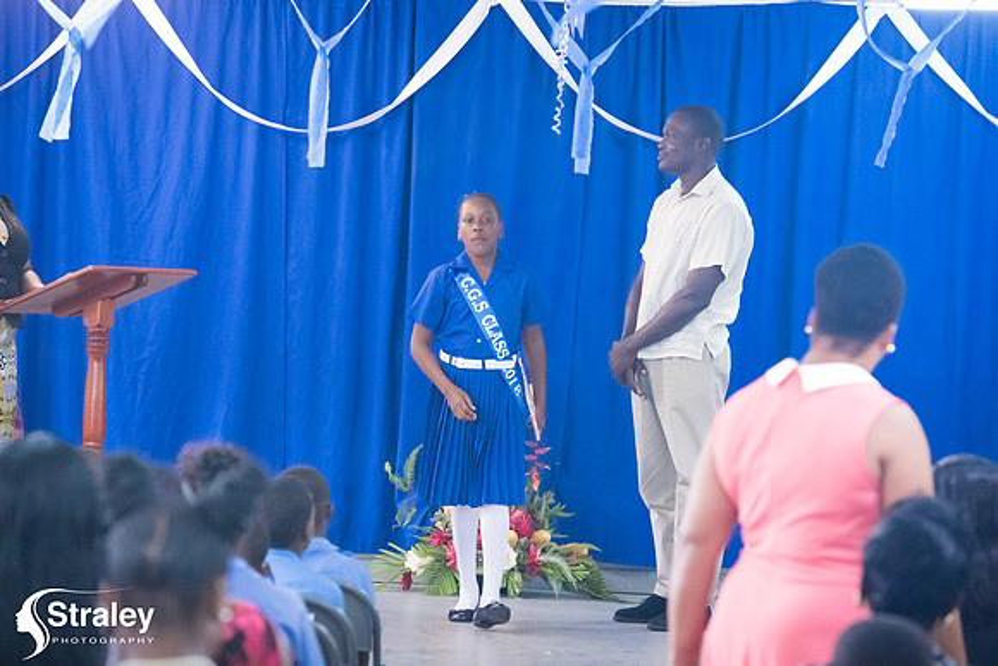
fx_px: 4714
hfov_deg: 12.1
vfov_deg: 8.1
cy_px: 333
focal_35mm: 170
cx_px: 499
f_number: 6.3
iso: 22800
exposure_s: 1/200
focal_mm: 170
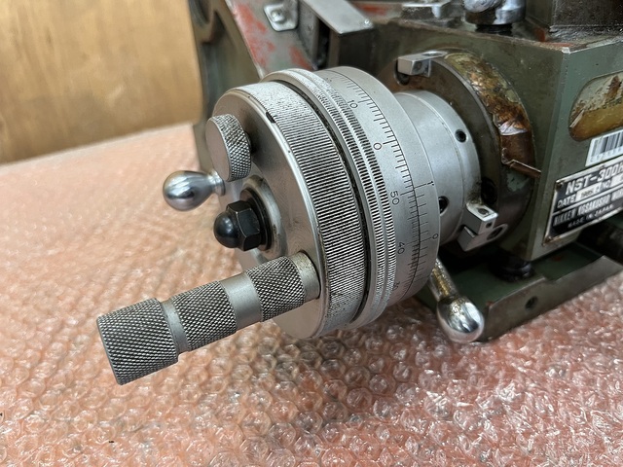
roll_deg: +3.5
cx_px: 312
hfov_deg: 67.3
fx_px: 468
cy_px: 234
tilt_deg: -30.7
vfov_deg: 53.1
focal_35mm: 26
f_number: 1.6
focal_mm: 5.1
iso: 160
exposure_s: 1/60
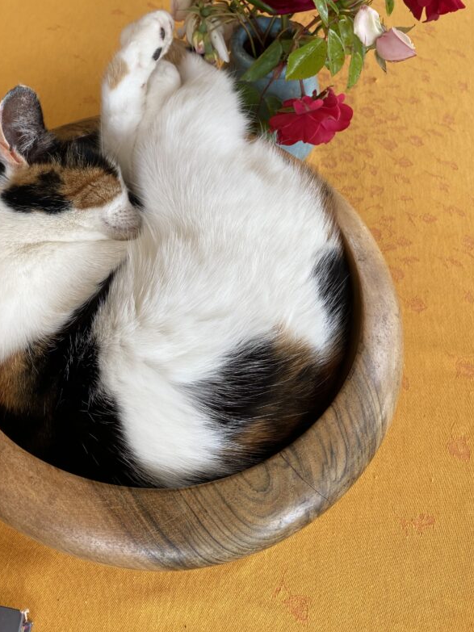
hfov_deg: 41.6
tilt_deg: -51.0
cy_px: 226
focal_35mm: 34
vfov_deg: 53.2
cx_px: 186
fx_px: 621
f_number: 1.8
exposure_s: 1/185
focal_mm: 4.25
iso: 32
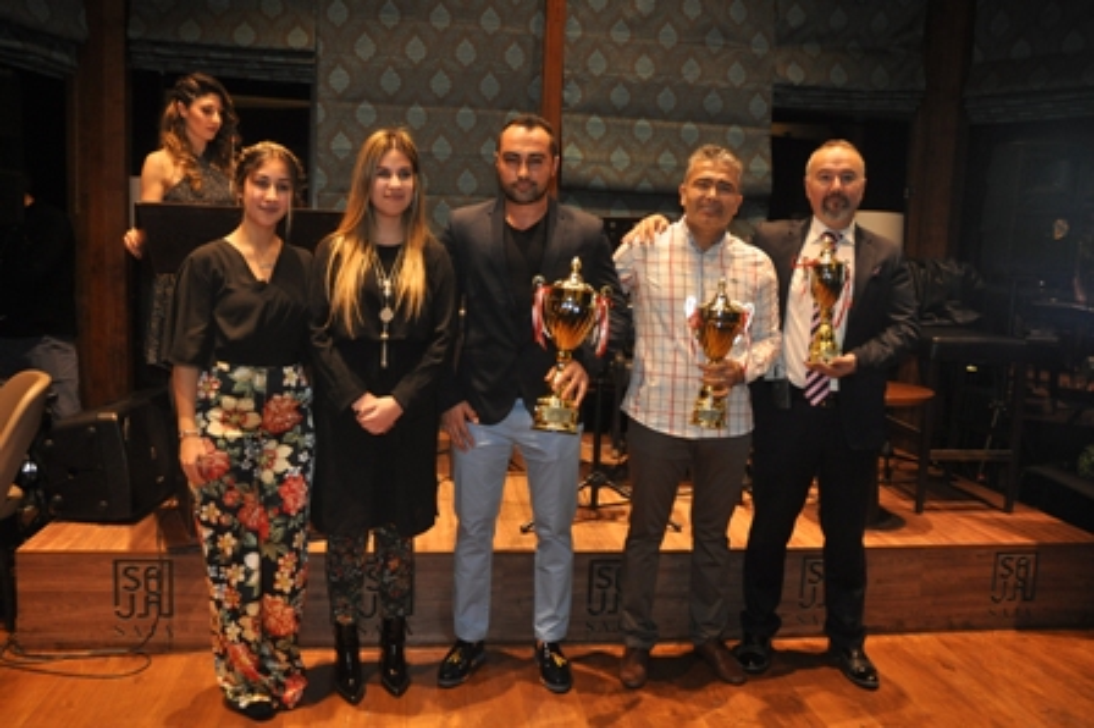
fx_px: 1002
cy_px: 364
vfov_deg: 39.9
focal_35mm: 33
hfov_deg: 57.3
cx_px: 547
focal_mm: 22
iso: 800
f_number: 3.5
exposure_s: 1/60
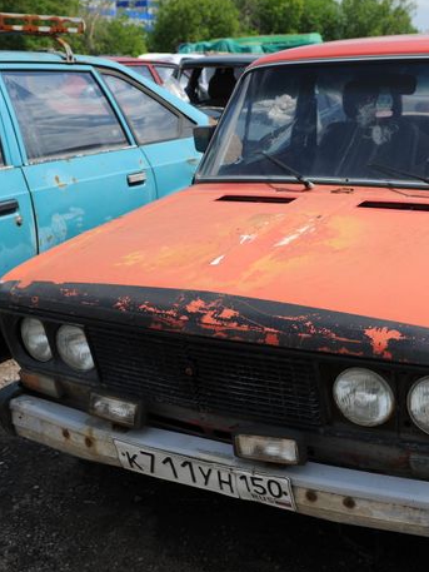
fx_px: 826
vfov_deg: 38.2
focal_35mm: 50
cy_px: 287
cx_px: 256
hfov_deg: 29.1
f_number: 5.6
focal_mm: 34
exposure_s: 1/1250
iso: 250
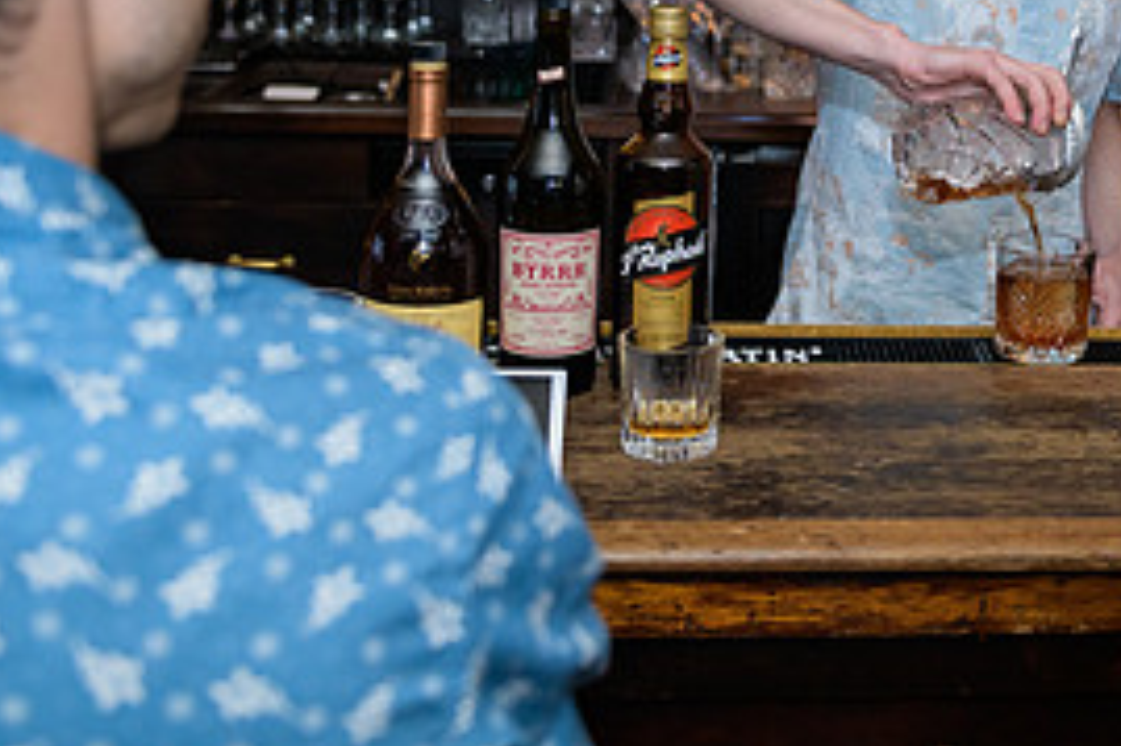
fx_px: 2147
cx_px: 950
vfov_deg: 19.0
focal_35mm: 69
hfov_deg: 28.4
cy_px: -52
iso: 1000
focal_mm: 32
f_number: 3.2
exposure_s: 1/125
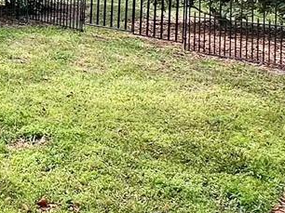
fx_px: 559
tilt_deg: -1.9
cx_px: -103
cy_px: -56
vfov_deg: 20.0
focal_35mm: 68
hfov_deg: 24.3
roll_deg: -1.4
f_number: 1.8
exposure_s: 1/585
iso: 32
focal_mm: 1.57
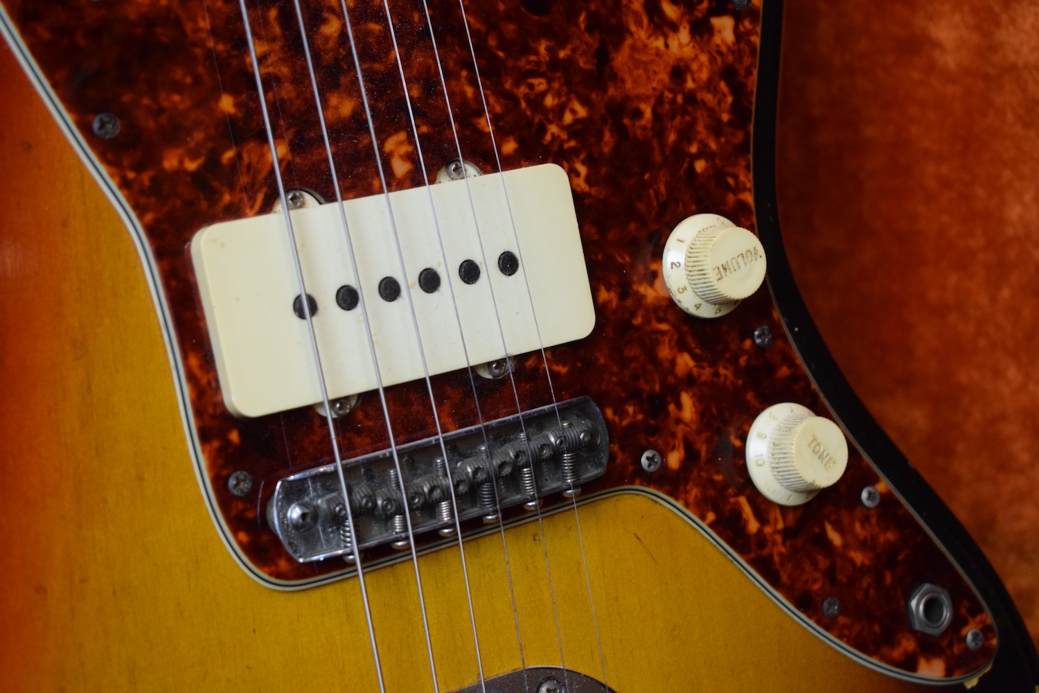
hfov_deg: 29.9
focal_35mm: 68
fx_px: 1948
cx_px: 520
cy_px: 346
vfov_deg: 20.2
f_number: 5
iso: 2200
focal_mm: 45
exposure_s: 1/60
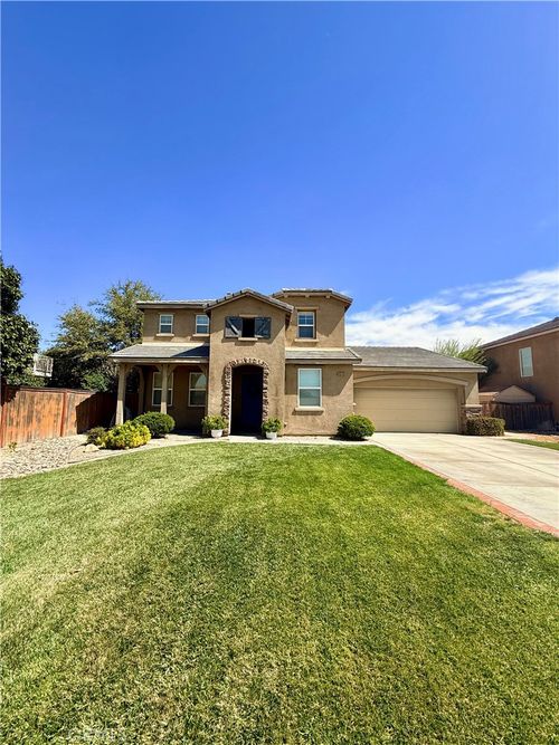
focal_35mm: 14
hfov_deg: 85.7
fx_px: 302
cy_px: 372
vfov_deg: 102.1
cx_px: 280
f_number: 2.2
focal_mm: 2.22
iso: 50
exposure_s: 1/1698
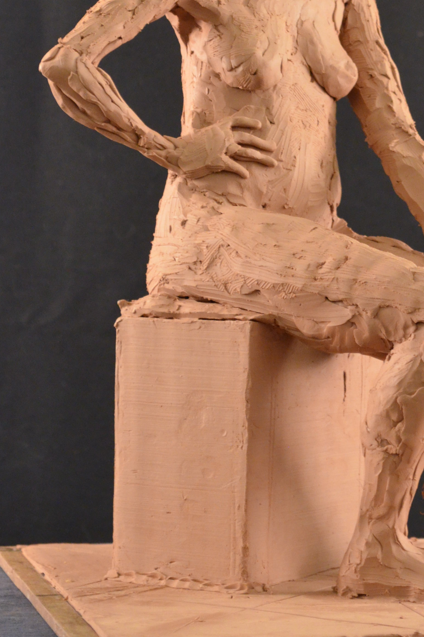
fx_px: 2438
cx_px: 361
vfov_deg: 14.8
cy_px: 138
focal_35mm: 138
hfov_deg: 9.9
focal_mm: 52
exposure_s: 1/30
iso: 2500
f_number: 7.1
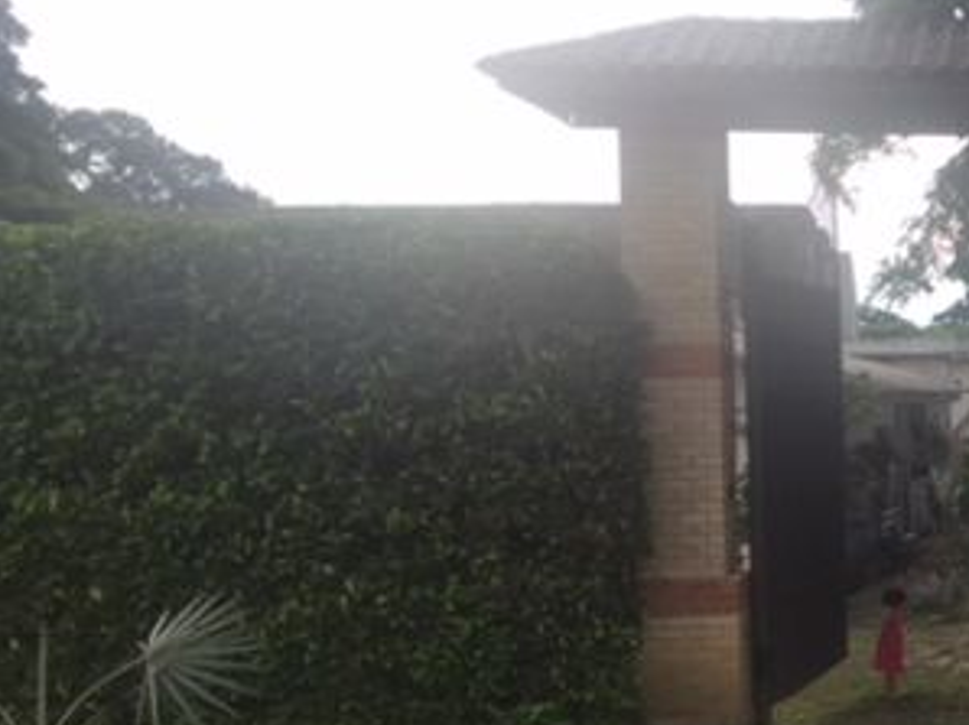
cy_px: 514
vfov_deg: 22.4
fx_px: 1818
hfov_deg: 27.6
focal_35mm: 65
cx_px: 1029
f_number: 2.2
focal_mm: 4.15
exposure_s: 1/879
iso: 32
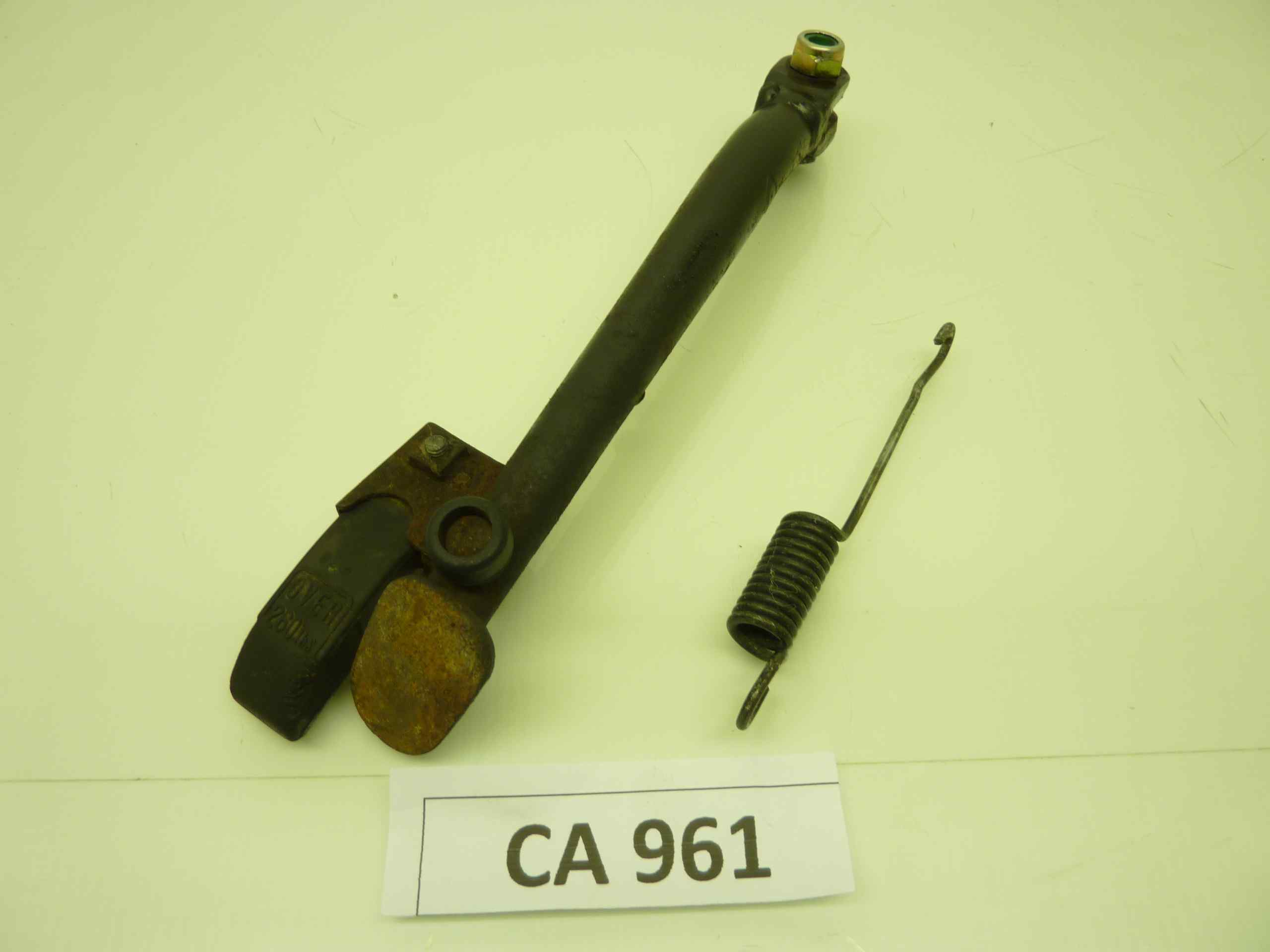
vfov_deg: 54.9
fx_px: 917
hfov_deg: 69.4
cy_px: 476
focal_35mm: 25
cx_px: 635
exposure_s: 1/30
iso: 80
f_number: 3.3
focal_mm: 4.1
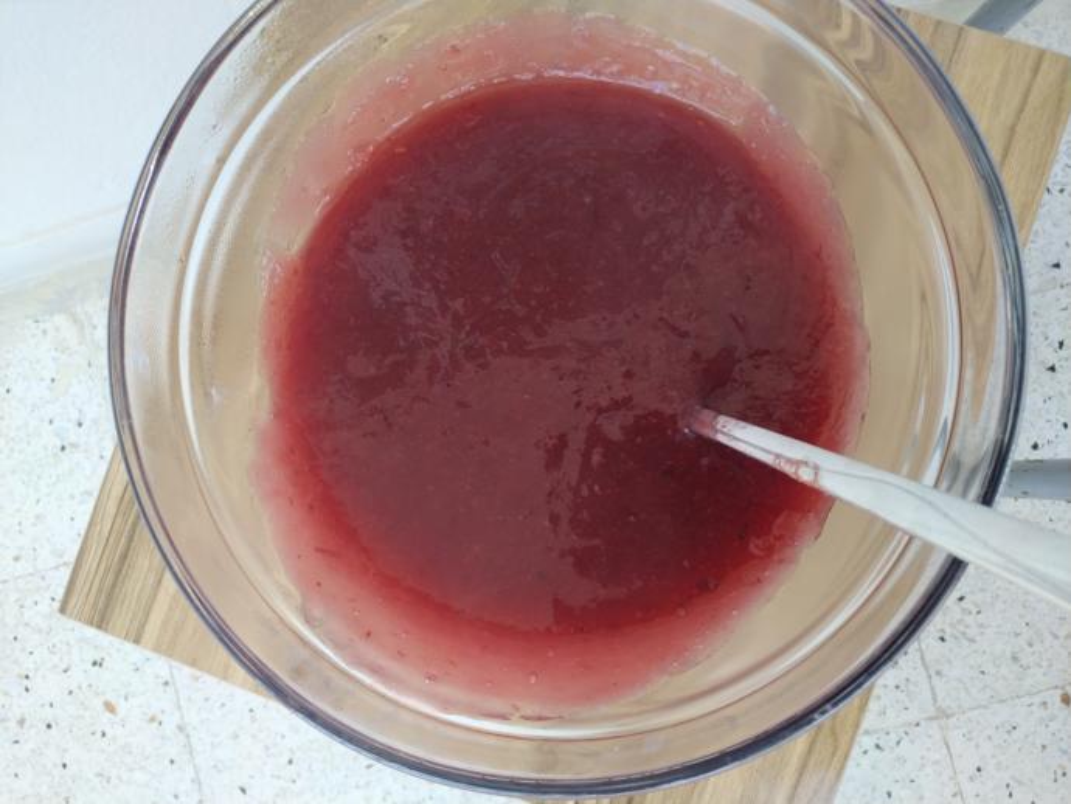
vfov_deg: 56.8
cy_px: 402
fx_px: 743
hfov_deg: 71.6
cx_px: 536
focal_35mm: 24
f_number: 1.9
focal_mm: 3.94
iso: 155
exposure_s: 1/125
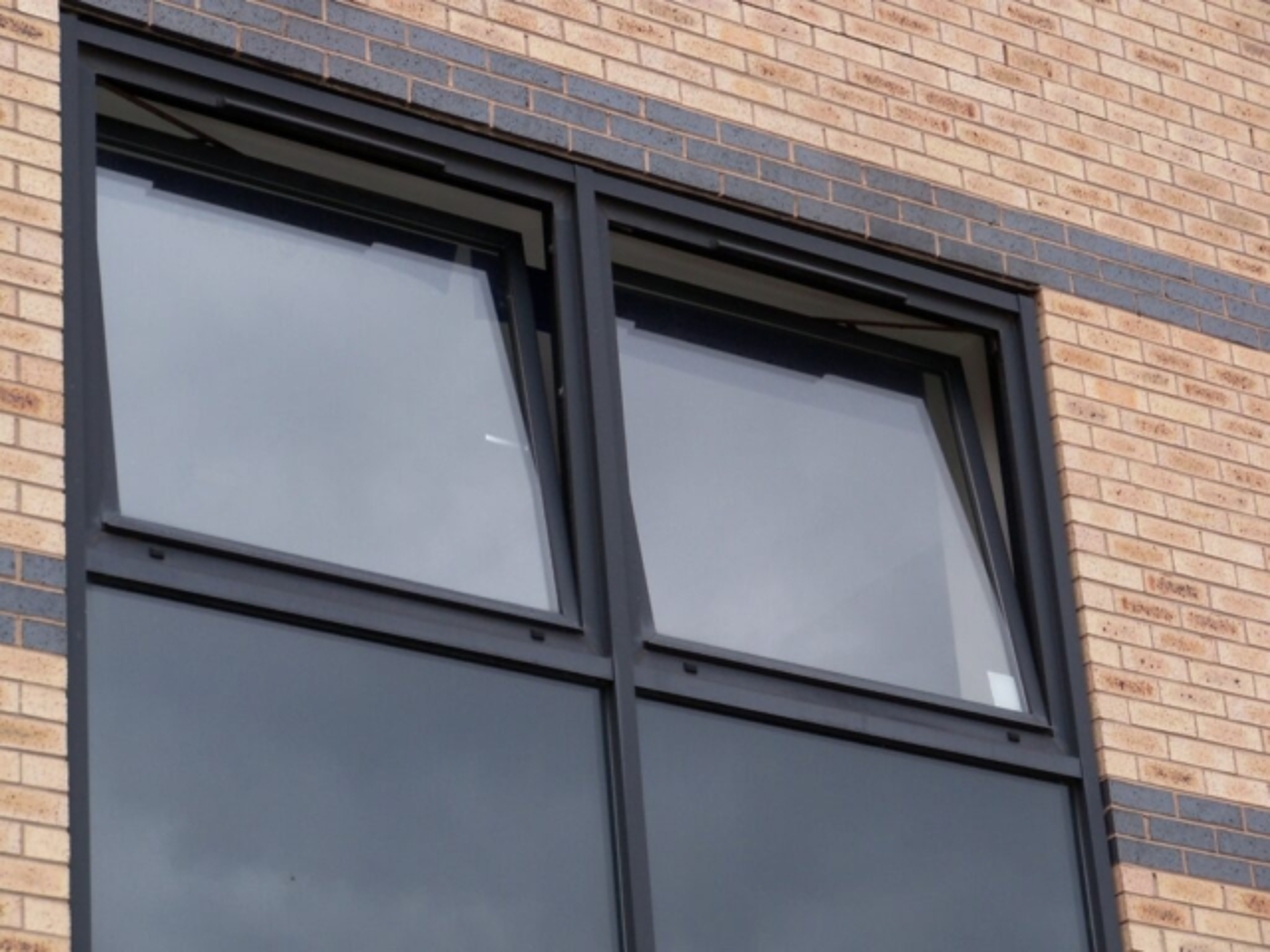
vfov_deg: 14.0
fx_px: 3889
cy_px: 476
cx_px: 635
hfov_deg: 18.5
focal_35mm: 106
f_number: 4.2
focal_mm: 18.8
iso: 80
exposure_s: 1/60
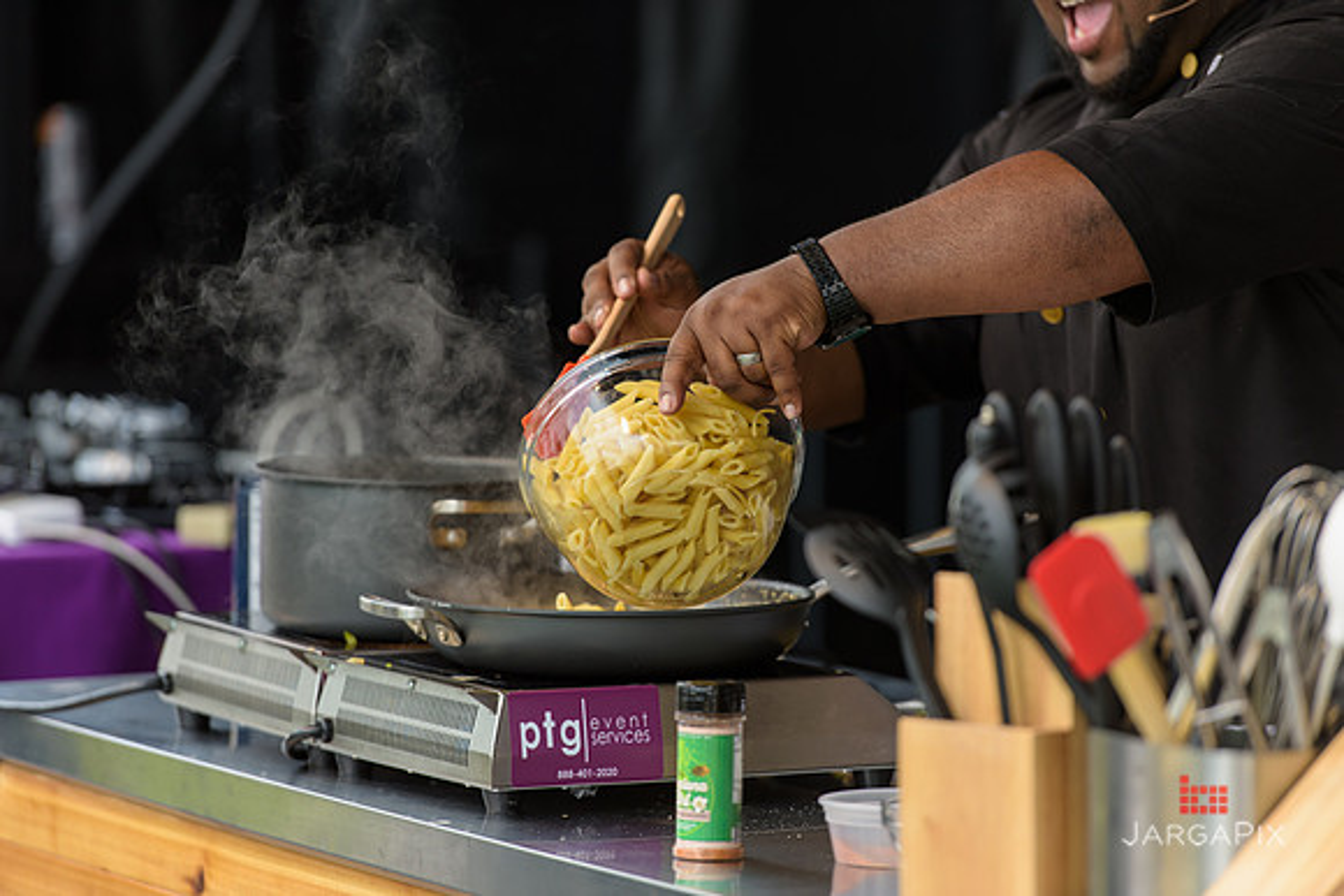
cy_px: 448
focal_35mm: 195
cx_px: 672
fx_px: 7281
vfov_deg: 7.0
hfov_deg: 10.5
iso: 250
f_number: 3.2
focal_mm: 195
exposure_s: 1/1250
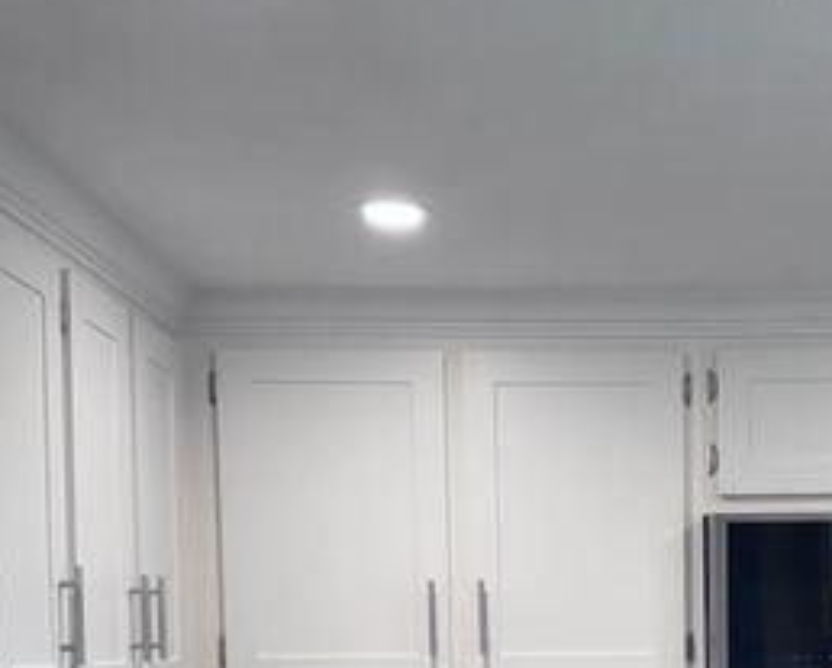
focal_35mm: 58
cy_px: 703
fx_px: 1430
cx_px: 664
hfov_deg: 31.6
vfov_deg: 24.8
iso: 125
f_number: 1.78
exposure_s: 1/120
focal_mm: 6.76
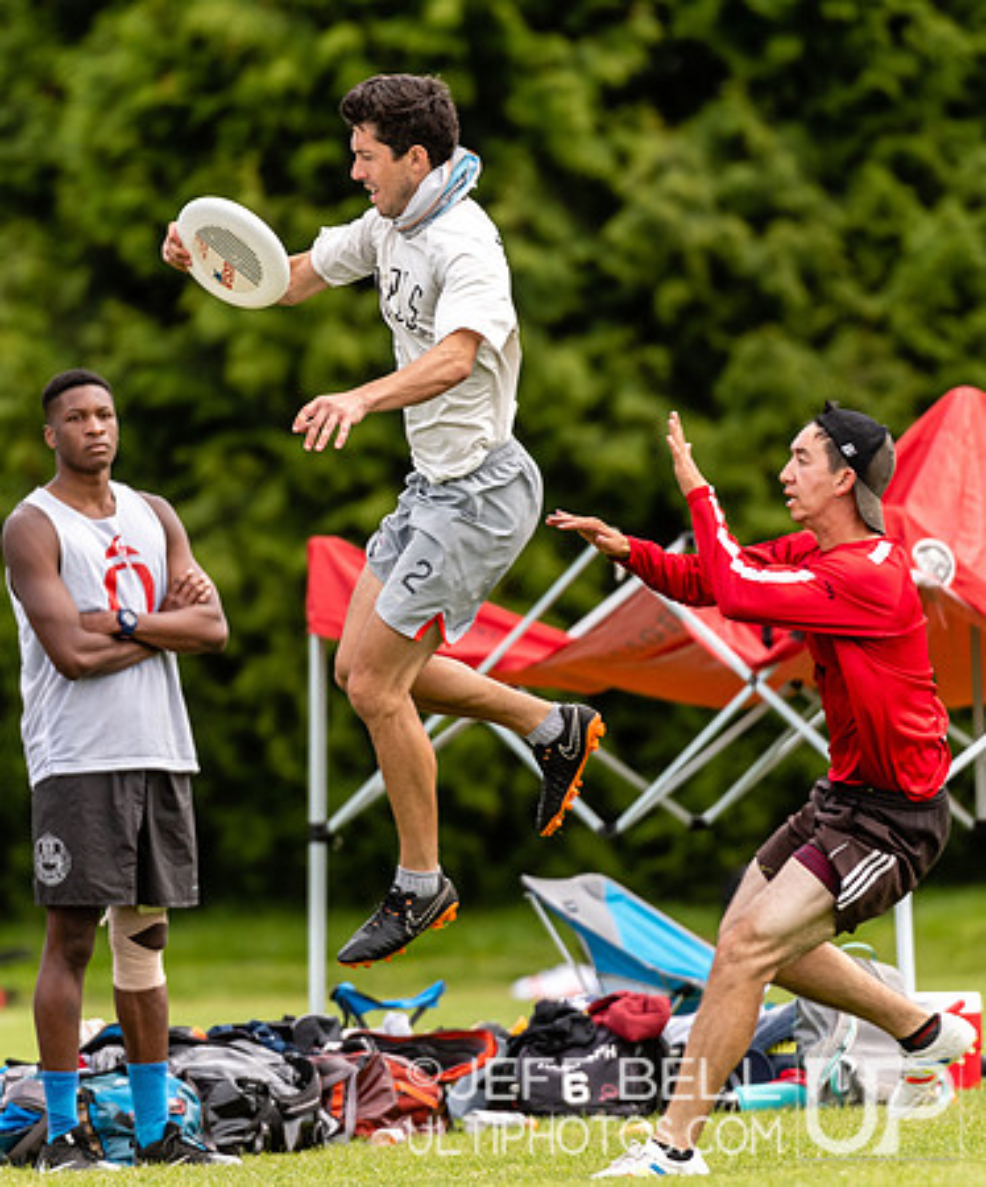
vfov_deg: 2.3
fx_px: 29668
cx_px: 564
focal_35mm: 832
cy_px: 594
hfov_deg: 1.9
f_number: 4
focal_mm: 400
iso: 360
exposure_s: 1/1250
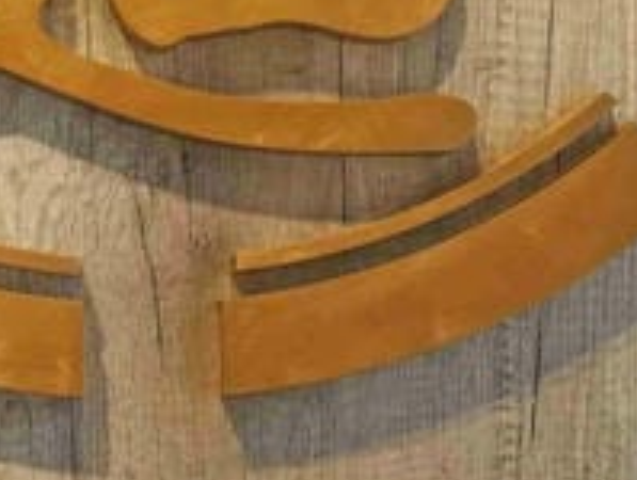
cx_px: 211
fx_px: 5014
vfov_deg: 5.4
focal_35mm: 272
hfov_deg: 7.3
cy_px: -237
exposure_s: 1/2000
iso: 1600
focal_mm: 47
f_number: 4
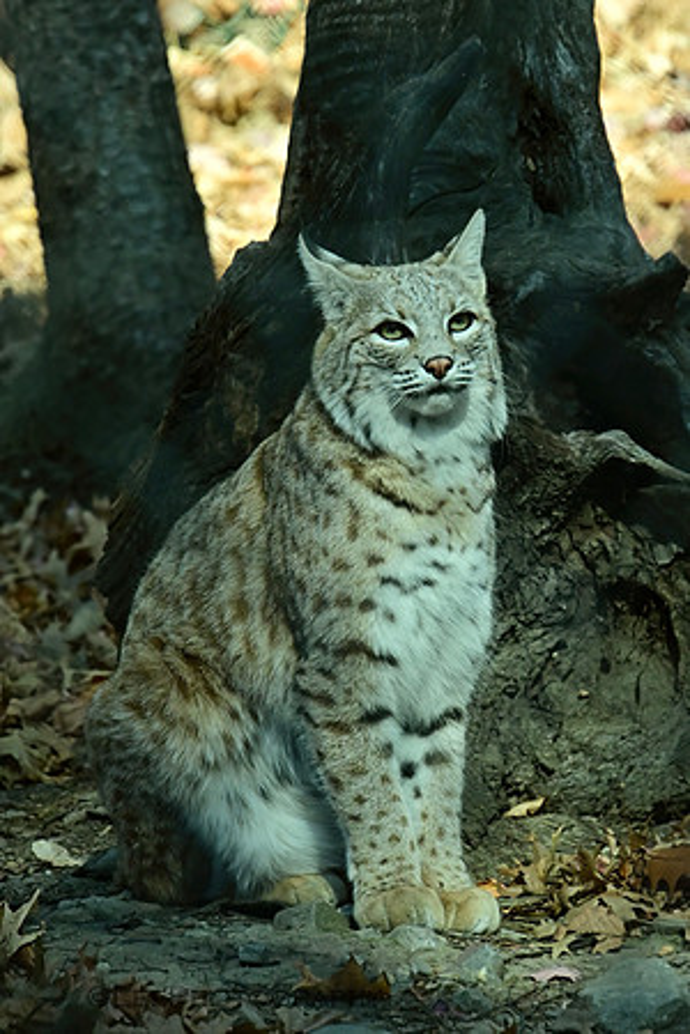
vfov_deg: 6.9
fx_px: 8624
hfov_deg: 4.6
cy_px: 517
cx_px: 345
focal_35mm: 300
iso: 1800
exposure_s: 1/2000
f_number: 5.6
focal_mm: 200
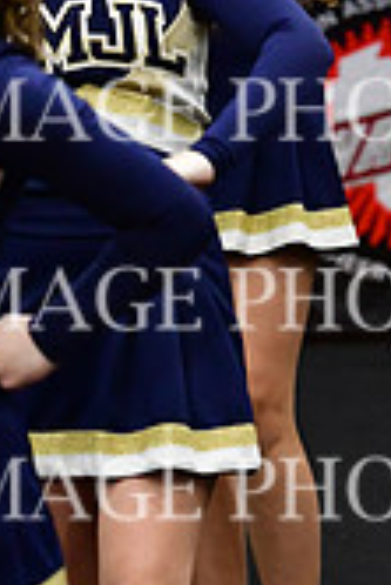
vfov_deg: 2.5
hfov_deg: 1.7
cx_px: 206
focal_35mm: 812
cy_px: 204
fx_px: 13200
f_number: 3.5
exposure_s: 1/500
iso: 4000
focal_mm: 155
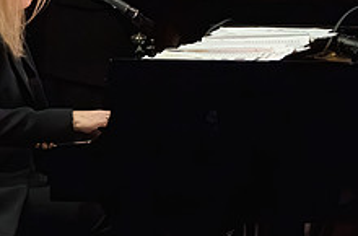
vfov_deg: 1.0
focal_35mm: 1307
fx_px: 12951
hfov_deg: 1.6
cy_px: 60
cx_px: 113
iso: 16000
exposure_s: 1/320
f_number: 7.1
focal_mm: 400
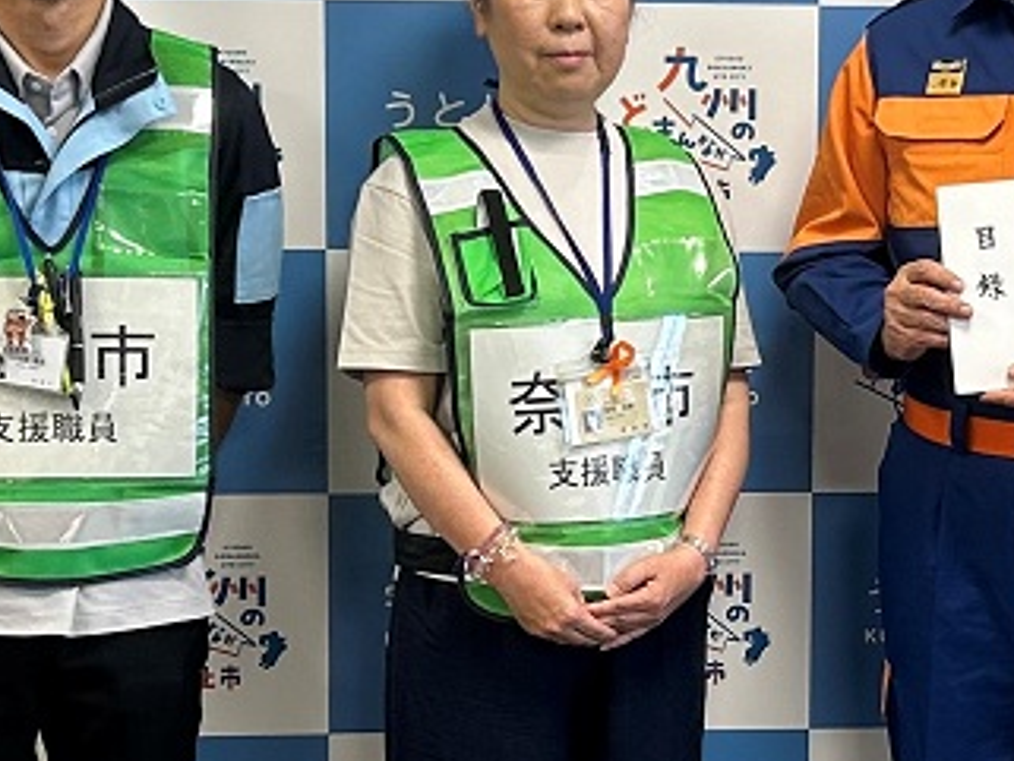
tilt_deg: -9.0
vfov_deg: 23.7
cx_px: 891
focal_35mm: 60
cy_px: 68
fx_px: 1758
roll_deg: -0.7
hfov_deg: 30.9
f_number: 1.5
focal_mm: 5.7
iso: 50
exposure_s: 1/120
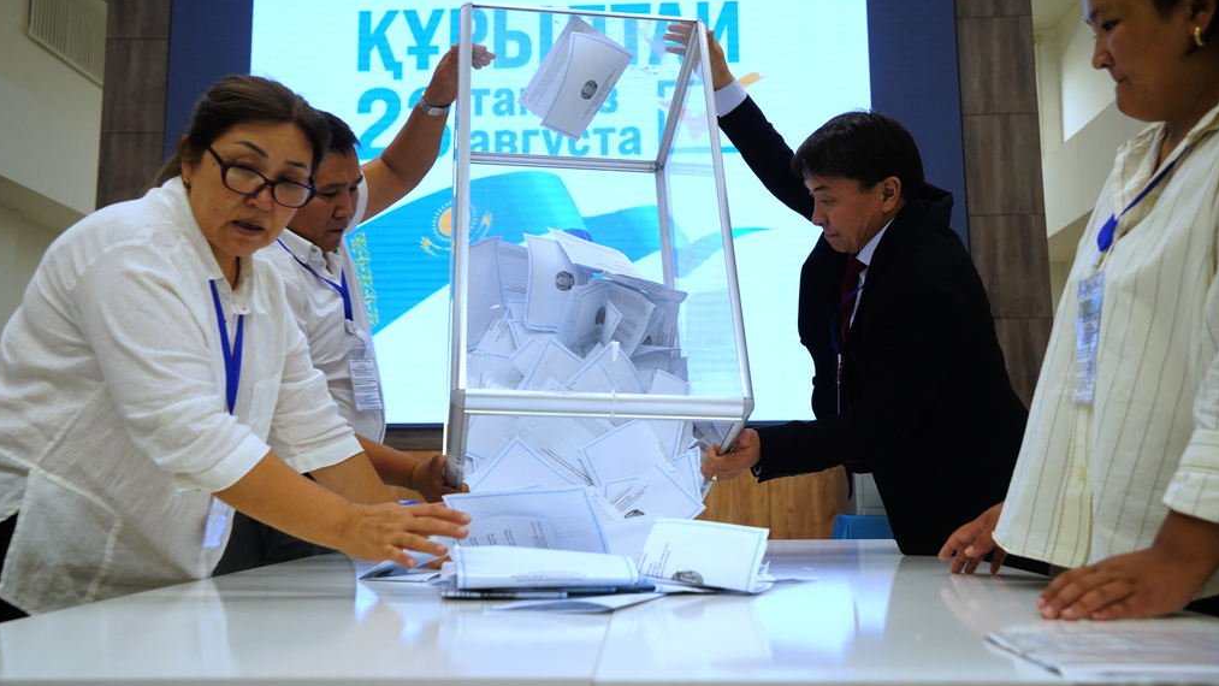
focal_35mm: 36
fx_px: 1164
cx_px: 605
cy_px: 290
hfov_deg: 55.3
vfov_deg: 32.8
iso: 2000
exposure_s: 1/320
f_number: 5
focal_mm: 34
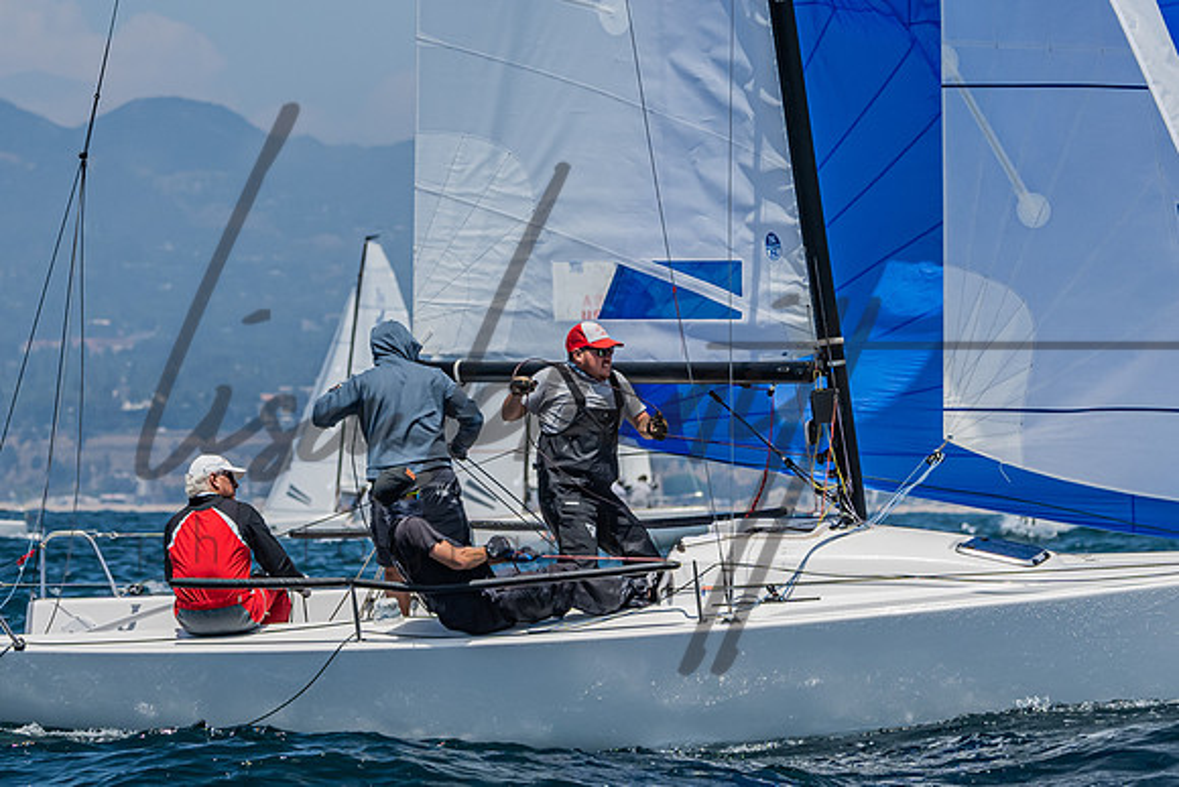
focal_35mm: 362
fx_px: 11850
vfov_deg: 3.8
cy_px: 498
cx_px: 640
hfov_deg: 5.7
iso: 400
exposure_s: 1/2500
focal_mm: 175
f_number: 6.3
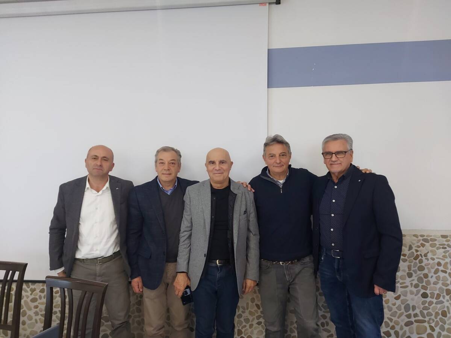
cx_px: 226
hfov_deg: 71.6
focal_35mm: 24
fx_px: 313
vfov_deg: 56.8
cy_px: 169
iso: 250
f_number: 1.8
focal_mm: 5.23
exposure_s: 1/33
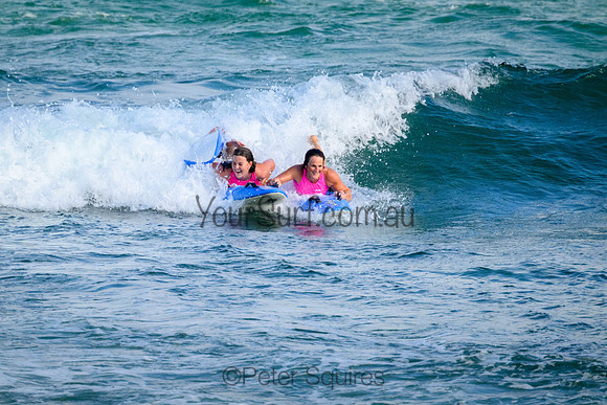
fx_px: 13491
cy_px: 202
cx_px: 304
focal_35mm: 800
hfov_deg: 2.6
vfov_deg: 1.7
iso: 1800
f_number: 11
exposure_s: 1/2000
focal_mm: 800
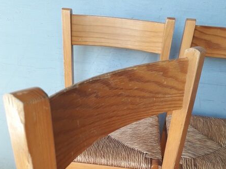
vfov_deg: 36.3
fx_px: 241
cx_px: 114
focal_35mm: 37
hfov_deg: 50.2
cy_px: 151
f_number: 1.9
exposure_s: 1/100
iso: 50
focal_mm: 3.6
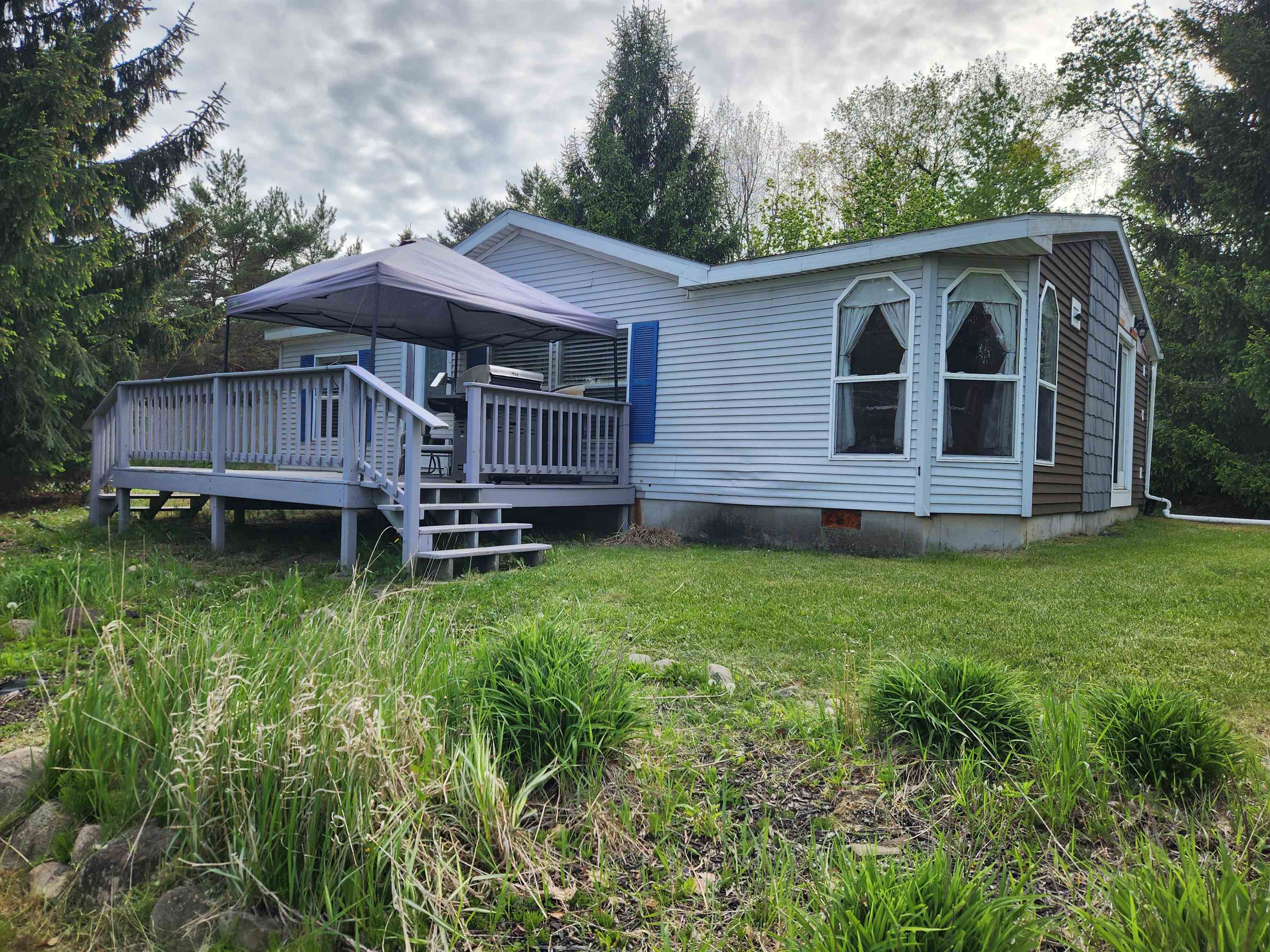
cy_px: 476
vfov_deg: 58.9
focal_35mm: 23
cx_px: 635
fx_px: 844
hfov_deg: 73.9
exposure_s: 1/1189
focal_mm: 5.4
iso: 20
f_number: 1.8
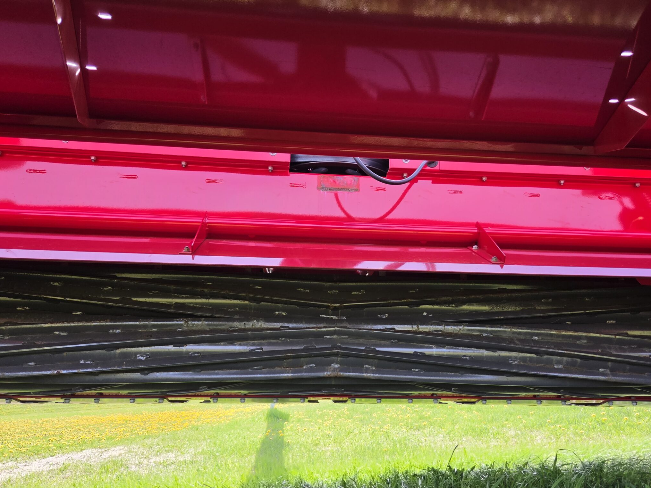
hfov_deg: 61.6
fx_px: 545
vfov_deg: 48.0
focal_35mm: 29
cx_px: 346
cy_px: 293
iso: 80
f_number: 1.8
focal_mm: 5.4
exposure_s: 1/902
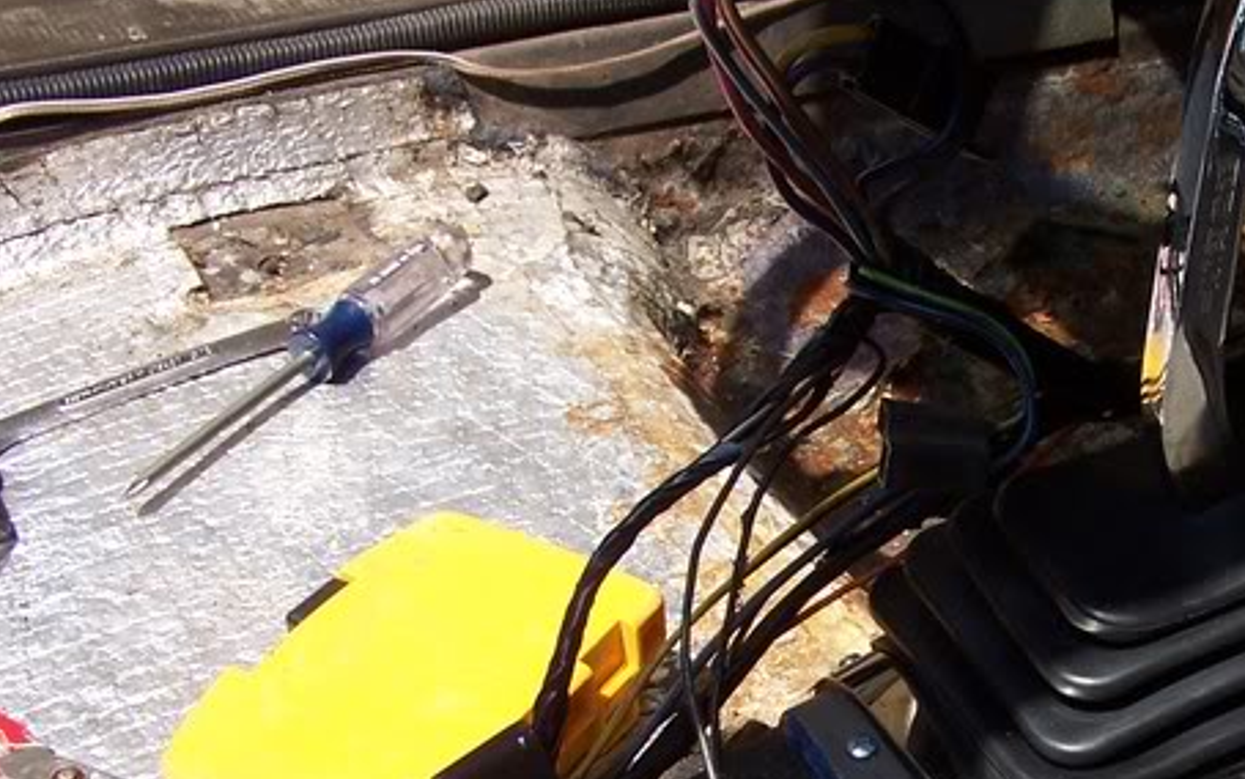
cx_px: 1006
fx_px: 2410
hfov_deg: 28.3
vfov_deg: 18.1
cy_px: 697
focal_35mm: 71
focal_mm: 6.3
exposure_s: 1/350
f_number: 4
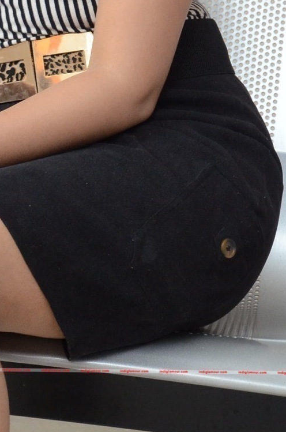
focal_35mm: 254
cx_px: 16
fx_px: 3041
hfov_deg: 5.4
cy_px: -33
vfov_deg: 8.1
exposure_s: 1/125
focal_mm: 70
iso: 2000
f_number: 5.6
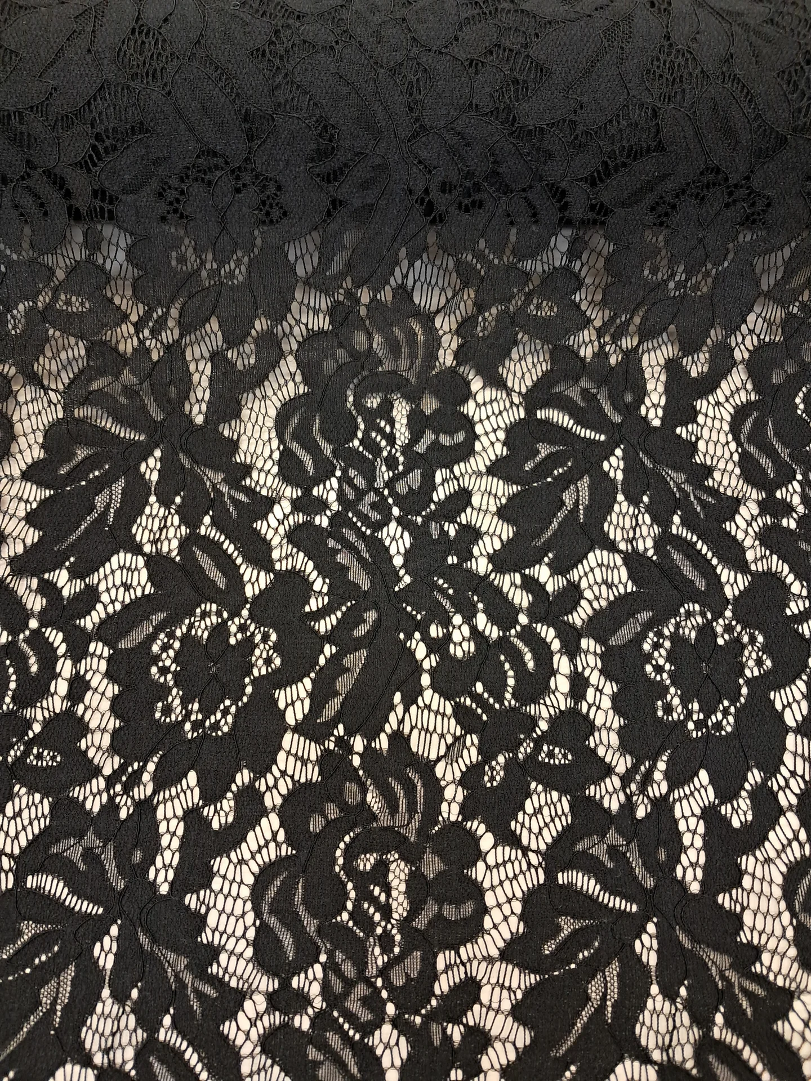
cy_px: 540
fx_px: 843
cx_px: 406
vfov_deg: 65.3
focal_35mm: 27
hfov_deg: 51.4
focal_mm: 4
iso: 250
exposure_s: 1/50
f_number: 1.8
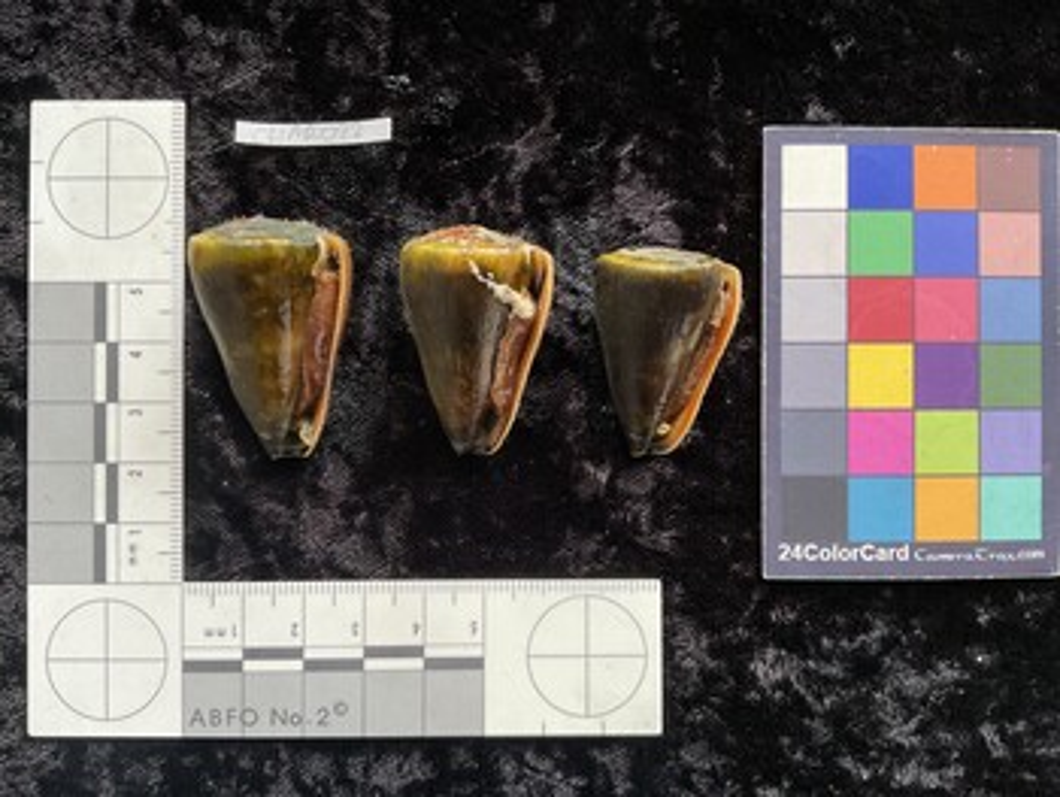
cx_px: 530
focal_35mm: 29
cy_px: 398
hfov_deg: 61.6
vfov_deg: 48.3
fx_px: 889
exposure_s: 1/60
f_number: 1.8
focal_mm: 3
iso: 160
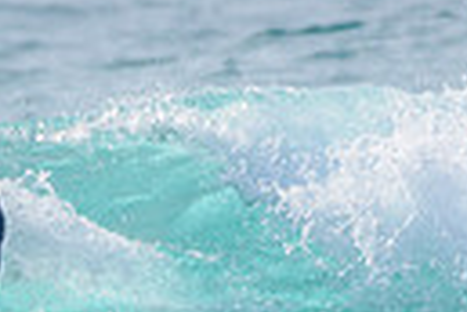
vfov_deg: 0.5
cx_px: -292
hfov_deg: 0.8
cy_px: 282
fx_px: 35645
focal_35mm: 2748
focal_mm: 500
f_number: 5.6
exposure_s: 1/2000
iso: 140
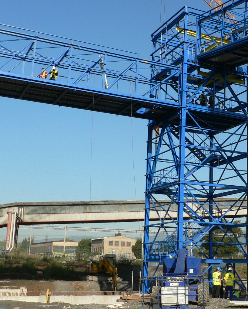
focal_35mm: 55
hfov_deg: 26.7
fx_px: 504
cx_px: 225
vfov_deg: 34.1
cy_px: 134
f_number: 4.5
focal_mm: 6
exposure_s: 1/400
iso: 80
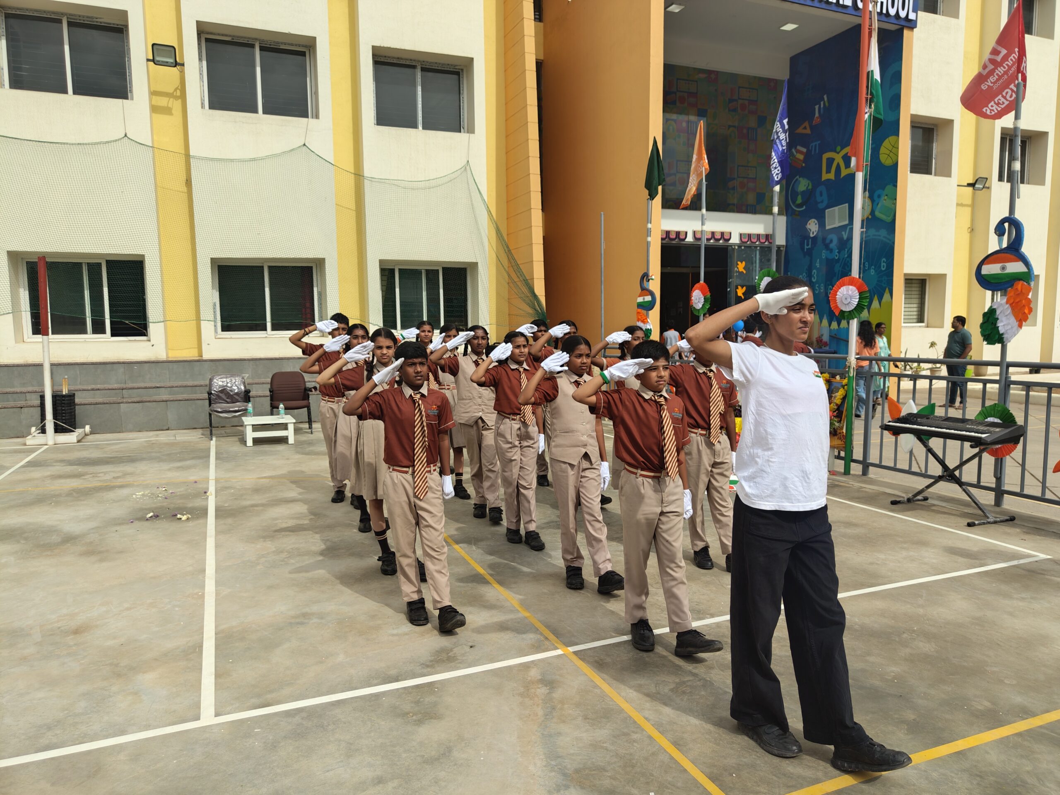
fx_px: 704
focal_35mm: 23
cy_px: 398
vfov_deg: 58.9
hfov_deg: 73.9
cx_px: 530
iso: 50
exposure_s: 1/2754
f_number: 1.88
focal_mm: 5.59
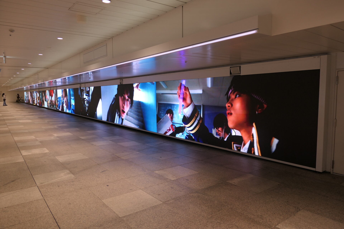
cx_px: 172
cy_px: 114
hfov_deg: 73.7
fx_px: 229
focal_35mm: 24
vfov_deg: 53.1
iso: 125
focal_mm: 8.8
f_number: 1.4
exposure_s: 1/125
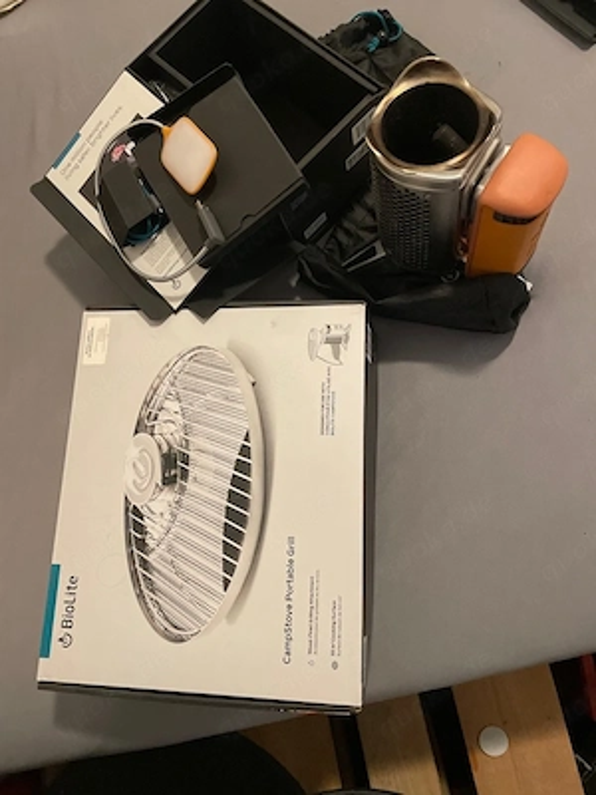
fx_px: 597
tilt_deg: -72.9
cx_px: 298
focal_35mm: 26
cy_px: 398
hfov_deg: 53.1
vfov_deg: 67.3
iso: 400
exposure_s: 1/33
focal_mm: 4.2
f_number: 1.6
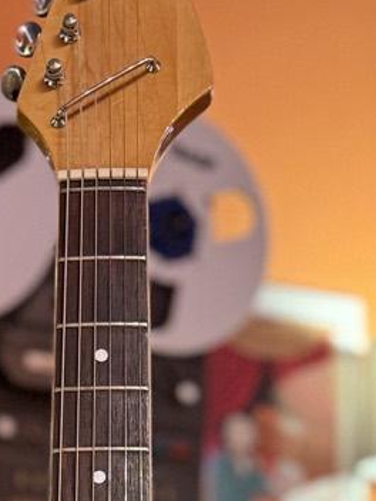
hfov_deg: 13.4
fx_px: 1579
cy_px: 924
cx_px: 21
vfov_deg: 15.4
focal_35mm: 109
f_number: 1.78
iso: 500
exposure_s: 1/50
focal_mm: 6.76
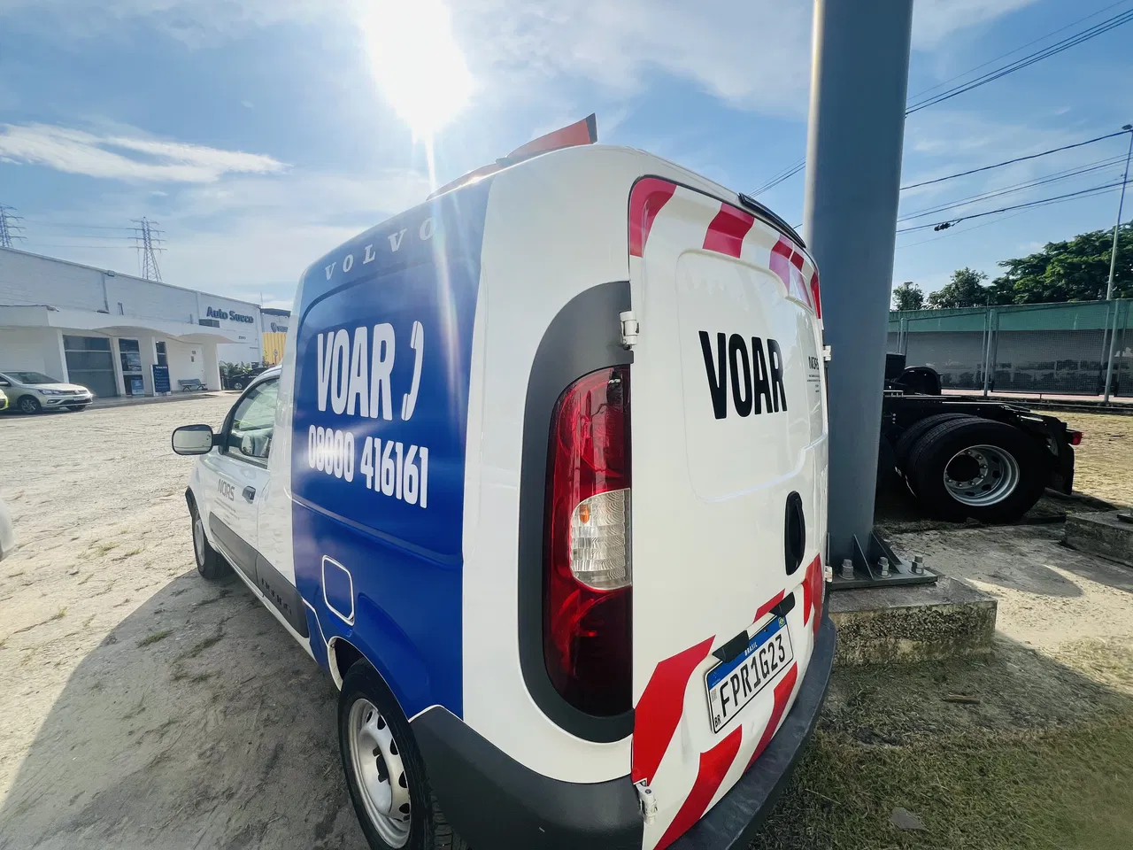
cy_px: 425
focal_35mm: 13
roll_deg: +0.5
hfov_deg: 106.2
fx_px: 425
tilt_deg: -7.5
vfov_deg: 89.9
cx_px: 566
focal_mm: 1.57
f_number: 1.8
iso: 32
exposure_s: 1/1727
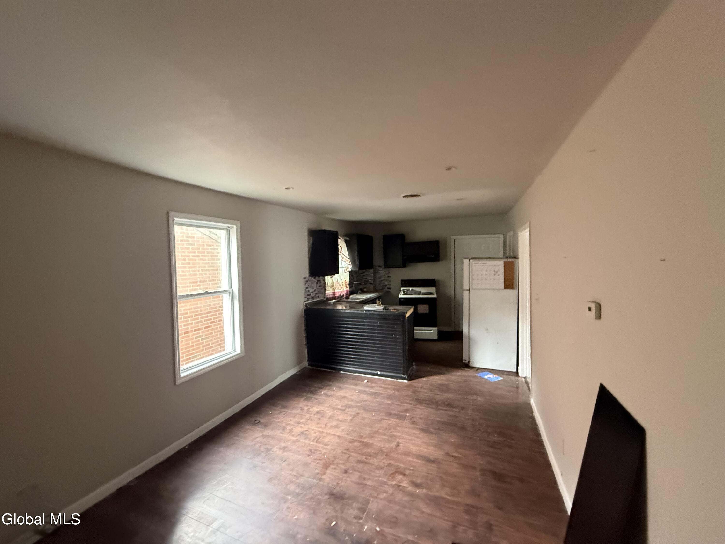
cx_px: 362
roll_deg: -0.6
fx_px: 293
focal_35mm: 14
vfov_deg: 85.7
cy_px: 272
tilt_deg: +1.6
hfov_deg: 102.1
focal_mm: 2.22
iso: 640
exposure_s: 1/60
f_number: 2.2
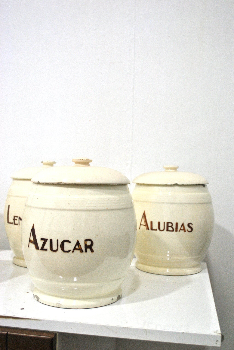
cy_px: 175
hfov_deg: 34.3
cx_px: 117
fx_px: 379
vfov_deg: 49.5
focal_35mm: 39
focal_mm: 26
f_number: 4.2
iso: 400
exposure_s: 1/60
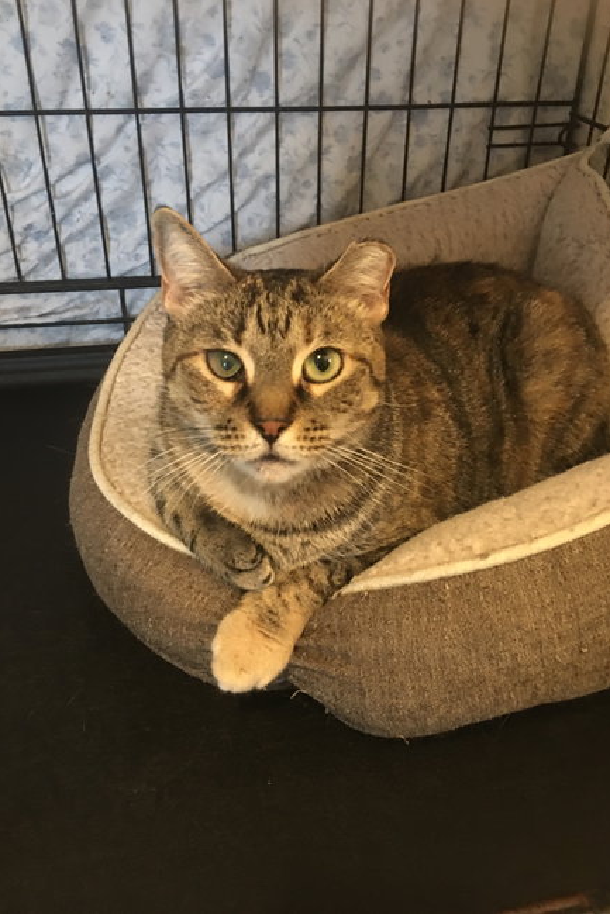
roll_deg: -0.6
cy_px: 446
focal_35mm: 31
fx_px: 787
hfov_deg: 42.3
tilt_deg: -30.3
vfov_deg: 60.3
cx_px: 304
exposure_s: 1/4
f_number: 2.2
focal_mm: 4.15
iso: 100
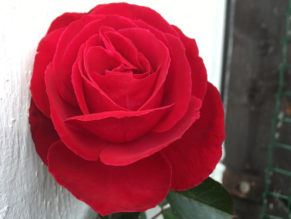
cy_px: 110
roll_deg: -1.8
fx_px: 244
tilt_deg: -10.9
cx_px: 146
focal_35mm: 29
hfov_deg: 61.6
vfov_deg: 48.2
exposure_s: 1/182
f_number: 2.2
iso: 25
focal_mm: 4.15
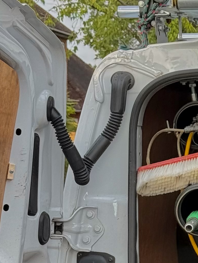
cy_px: 223
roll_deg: -1.4
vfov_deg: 10.5
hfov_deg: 7.6
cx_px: 386
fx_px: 1433
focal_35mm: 188
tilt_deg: -4.3
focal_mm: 6.76
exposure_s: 1/794
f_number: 1.78
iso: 64
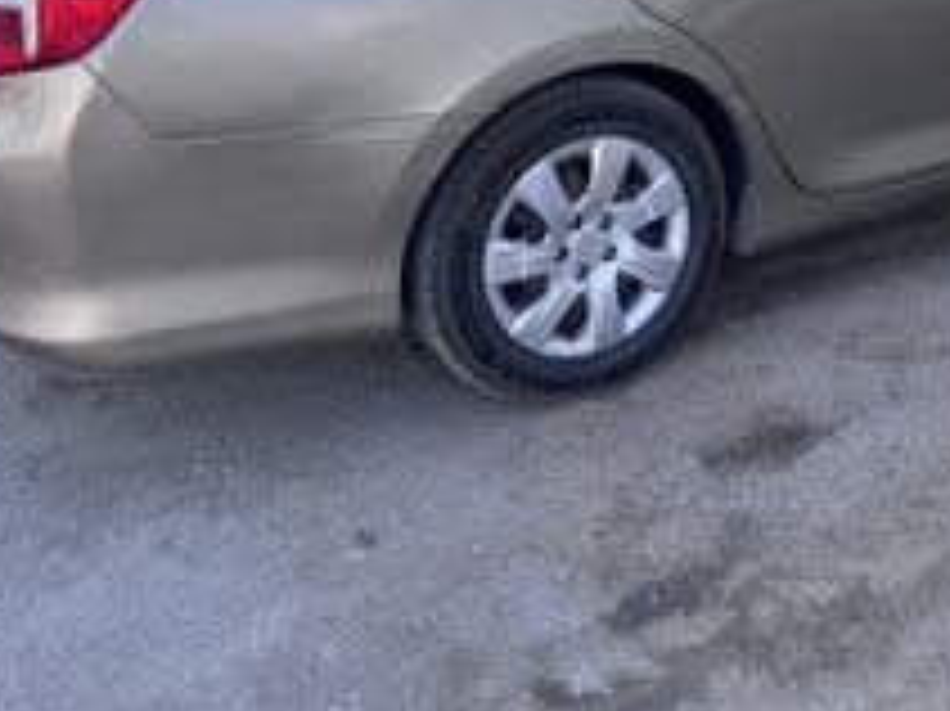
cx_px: 745
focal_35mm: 52
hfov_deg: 35.8
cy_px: 56
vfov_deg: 26.9
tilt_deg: -16.2
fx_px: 1426
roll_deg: -1.4
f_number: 1.78
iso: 80
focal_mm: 6.76
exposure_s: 1/832
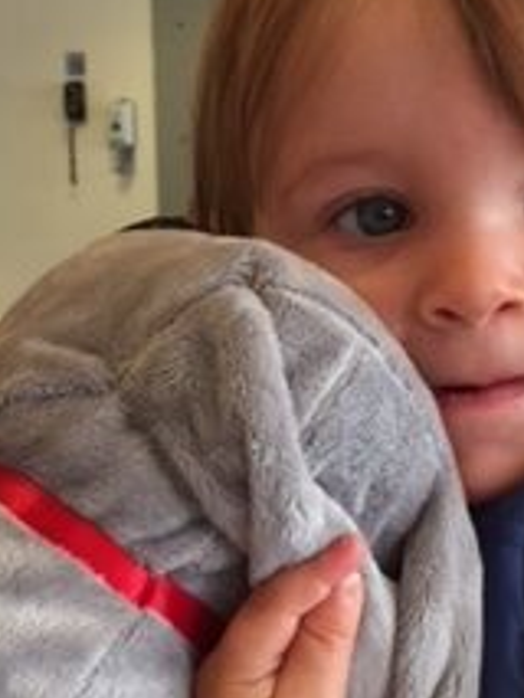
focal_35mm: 87
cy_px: 600
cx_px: 305
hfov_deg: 17.0
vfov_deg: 22.1
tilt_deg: -14.4
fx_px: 1754
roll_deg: -0.3
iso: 80
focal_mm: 4.15
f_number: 2.2
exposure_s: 1/30
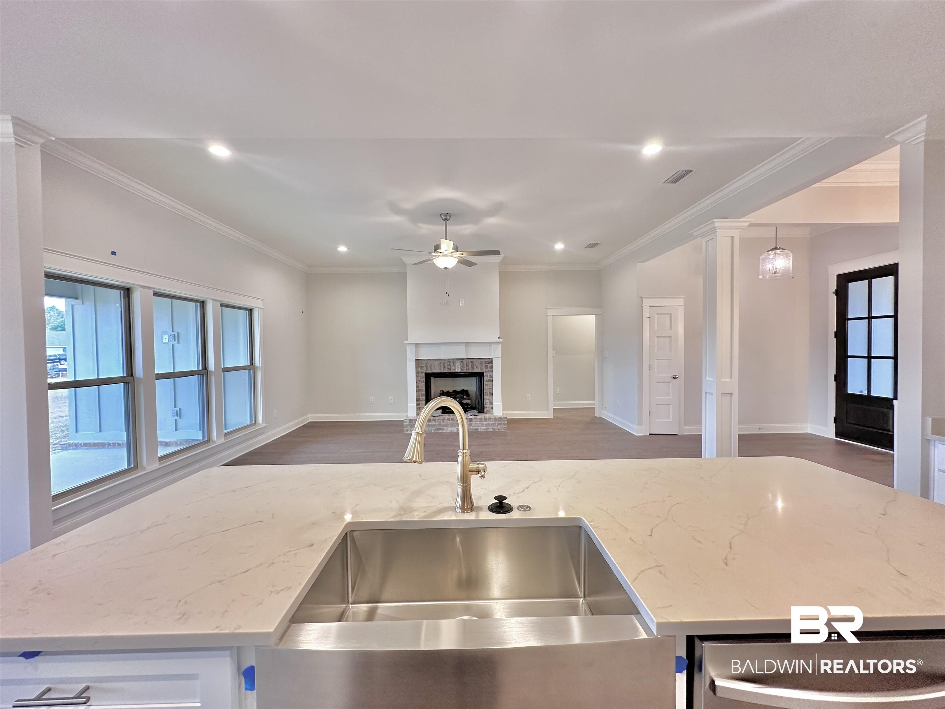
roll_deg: +0.5
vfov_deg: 85.7
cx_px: 472
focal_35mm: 14
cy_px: 354
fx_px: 382
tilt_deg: -1.6
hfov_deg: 102.1
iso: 160
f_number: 2.2
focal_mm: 2.22
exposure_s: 1/60
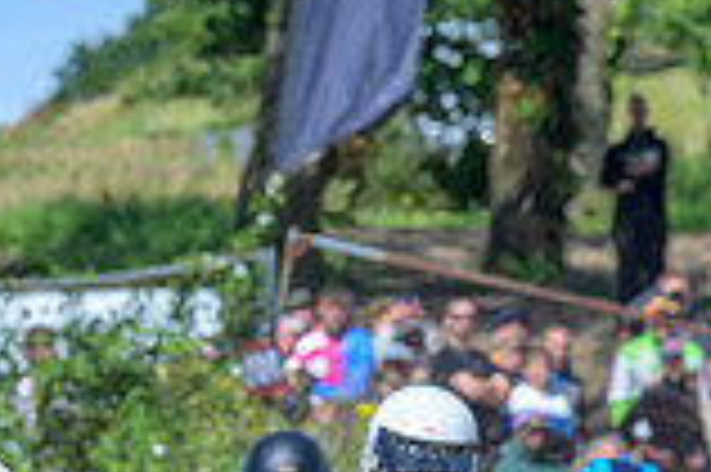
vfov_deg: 1.7
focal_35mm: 789
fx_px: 15566
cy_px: 718
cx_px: -256
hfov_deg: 2.6
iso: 110
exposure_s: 1/400
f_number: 7.1
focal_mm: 175
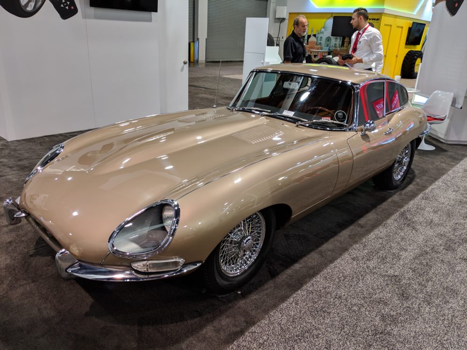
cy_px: 175
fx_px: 364
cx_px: 234
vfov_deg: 51.4
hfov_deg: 65.3
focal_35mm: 27
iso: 56
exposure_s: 1/30
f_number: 1.8
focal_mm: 4.44
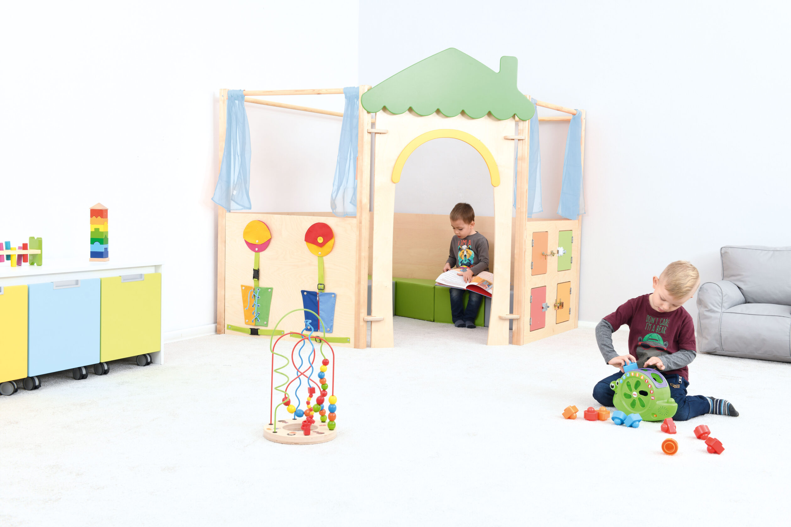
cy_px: 264
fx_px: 967
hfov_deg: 44.5
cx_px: 396
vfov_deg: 30.5
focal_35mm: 44
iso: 64
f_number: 10
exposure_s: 1/80
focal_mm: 44
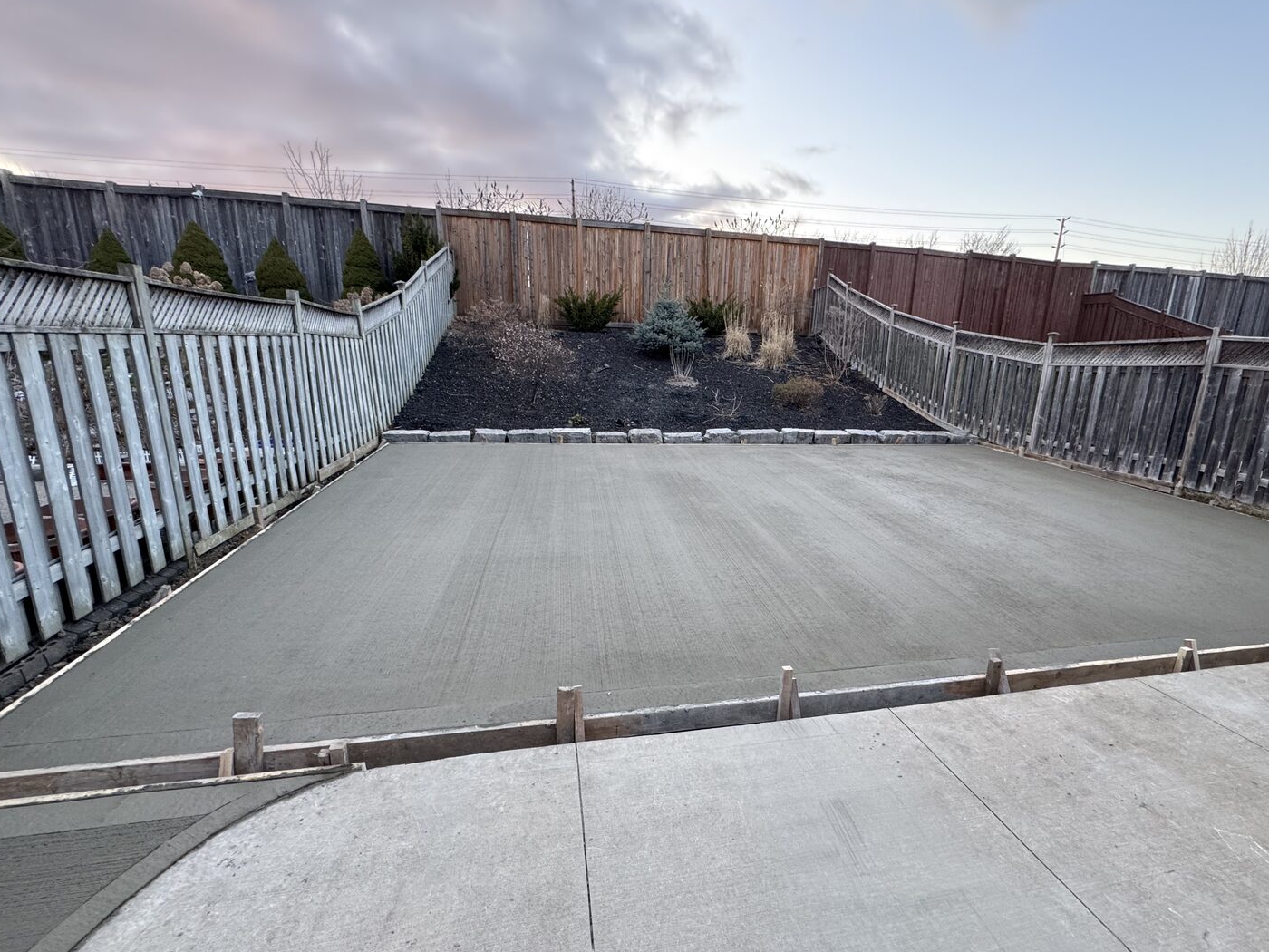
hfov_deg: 94.3
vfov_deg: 78.1
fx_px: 587
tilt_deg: -13.5
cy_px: 494
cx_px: 688
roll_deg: -1.5
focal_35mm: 16
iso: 250
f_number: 2.2
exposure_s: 1/99
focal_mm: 2.22
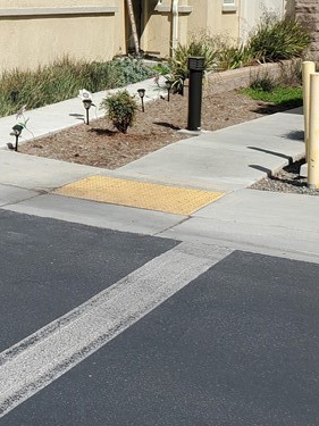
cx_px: -92
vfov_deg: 26.3
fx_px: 873
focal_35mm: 71
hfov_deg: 19.2
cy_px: 26
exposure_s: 1/1858
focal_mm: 4.3
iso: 50
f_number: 2.4
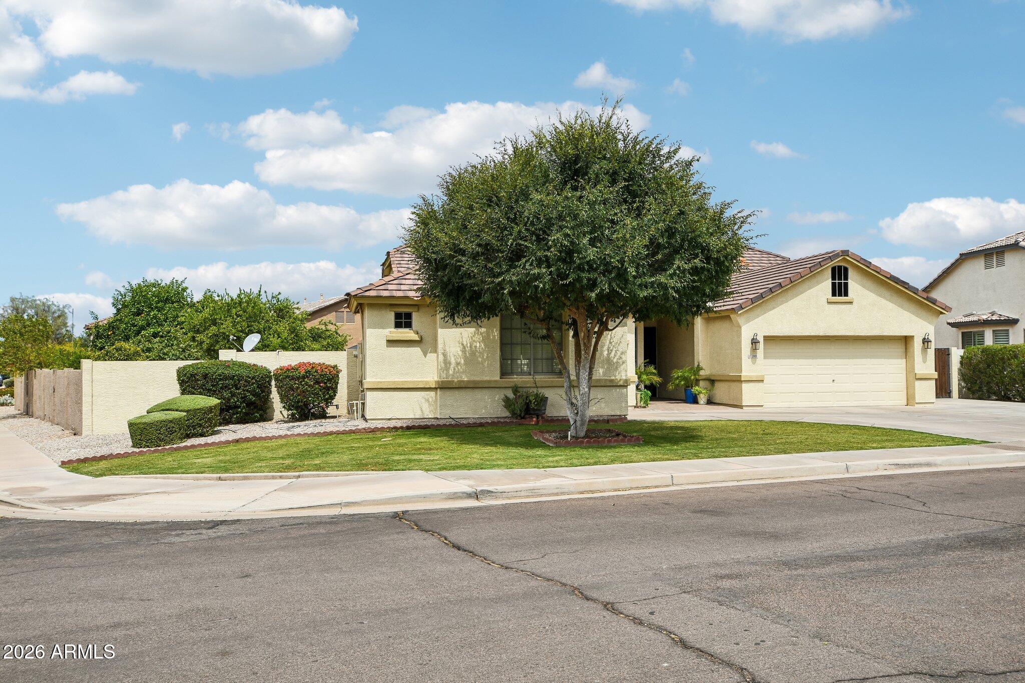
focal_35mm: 30
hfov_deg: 61.9
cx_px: 512
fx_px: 854
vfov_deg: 43.6
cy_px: 342
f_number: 8
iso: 100
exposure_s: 1/640
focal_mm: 20
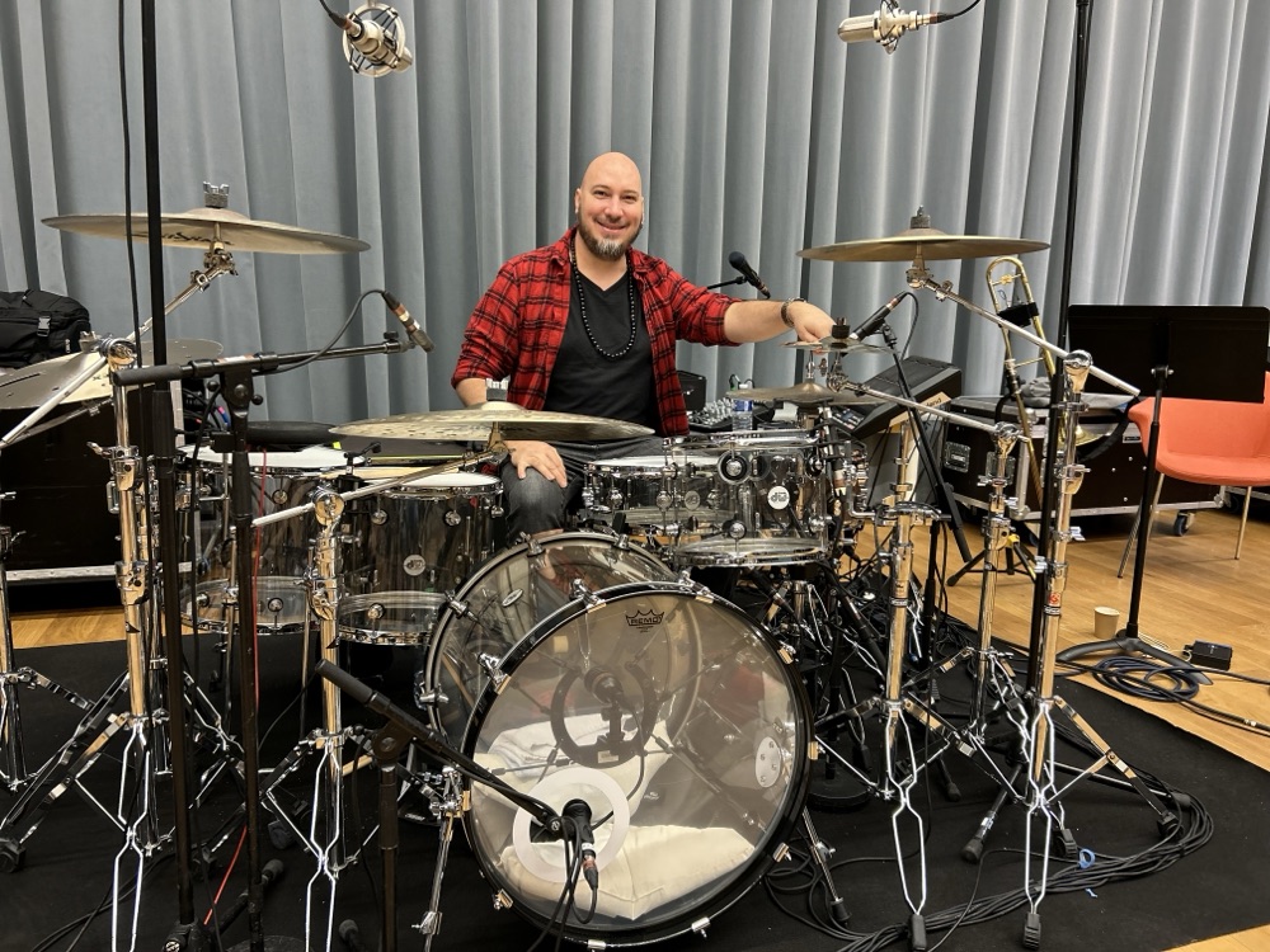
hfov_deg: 67.3
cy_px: 476
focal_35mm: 26
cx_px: 635
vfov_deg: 53.1
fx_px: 954
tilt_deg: -11.3
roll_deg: -1.3
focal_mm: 5.7
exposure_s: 1/50
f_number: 1.5
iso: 160
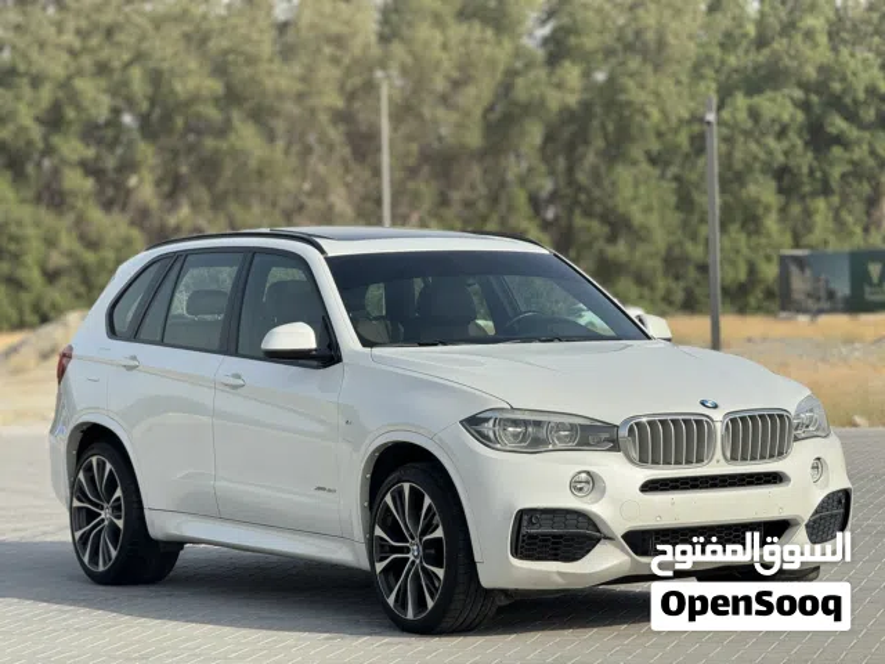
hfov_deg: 16.4
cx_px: 442
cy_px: 332
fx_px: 3068
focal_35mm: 120
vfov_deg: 12.3
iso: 50
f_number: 2.8
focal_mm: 15.66
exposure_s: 1/1248
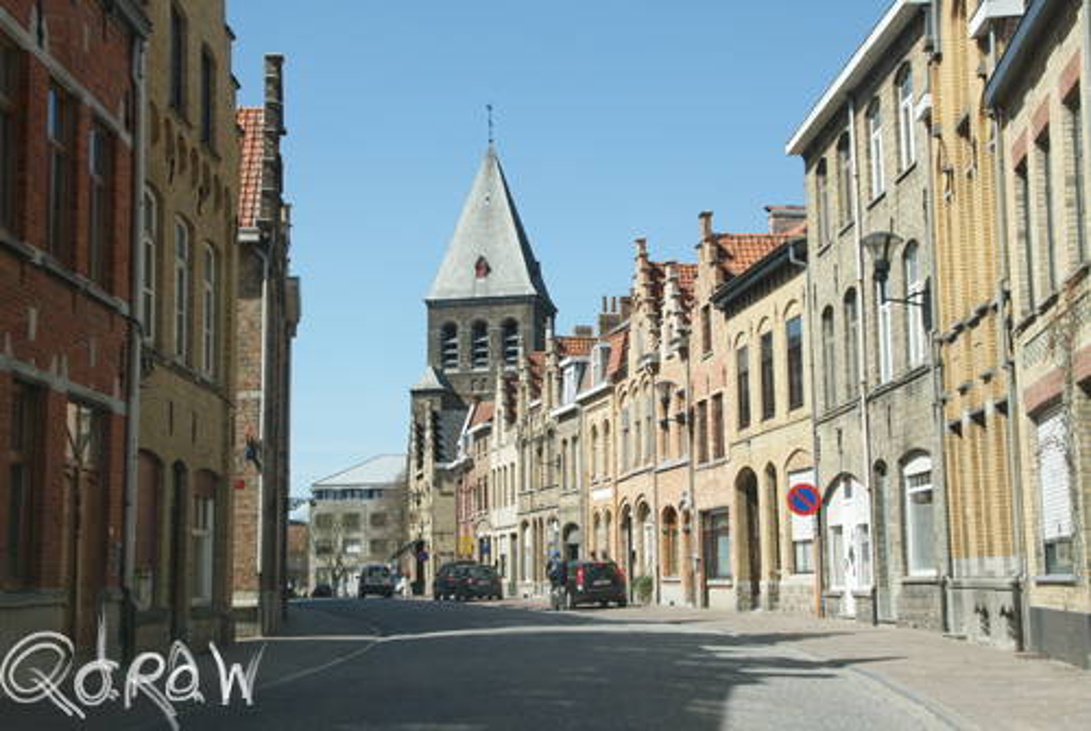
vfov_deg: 25.8
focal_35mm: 52
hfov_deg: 37.8
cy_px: 366
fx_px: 1593
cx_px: 546
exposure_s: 1/160
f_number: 8
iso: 100
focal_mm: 35
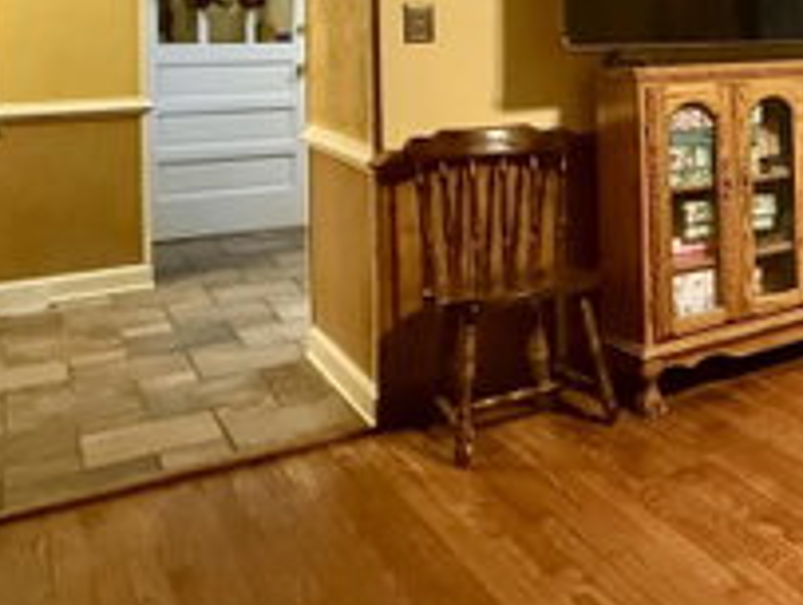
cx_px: 1054
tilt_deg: -0.3
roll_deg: -0.3
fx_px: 1022
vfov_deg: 31.0
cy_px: 28
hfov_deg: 32.1
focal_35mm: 44
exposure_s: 1/40
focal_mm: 2.22
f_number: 2.2
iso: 1250
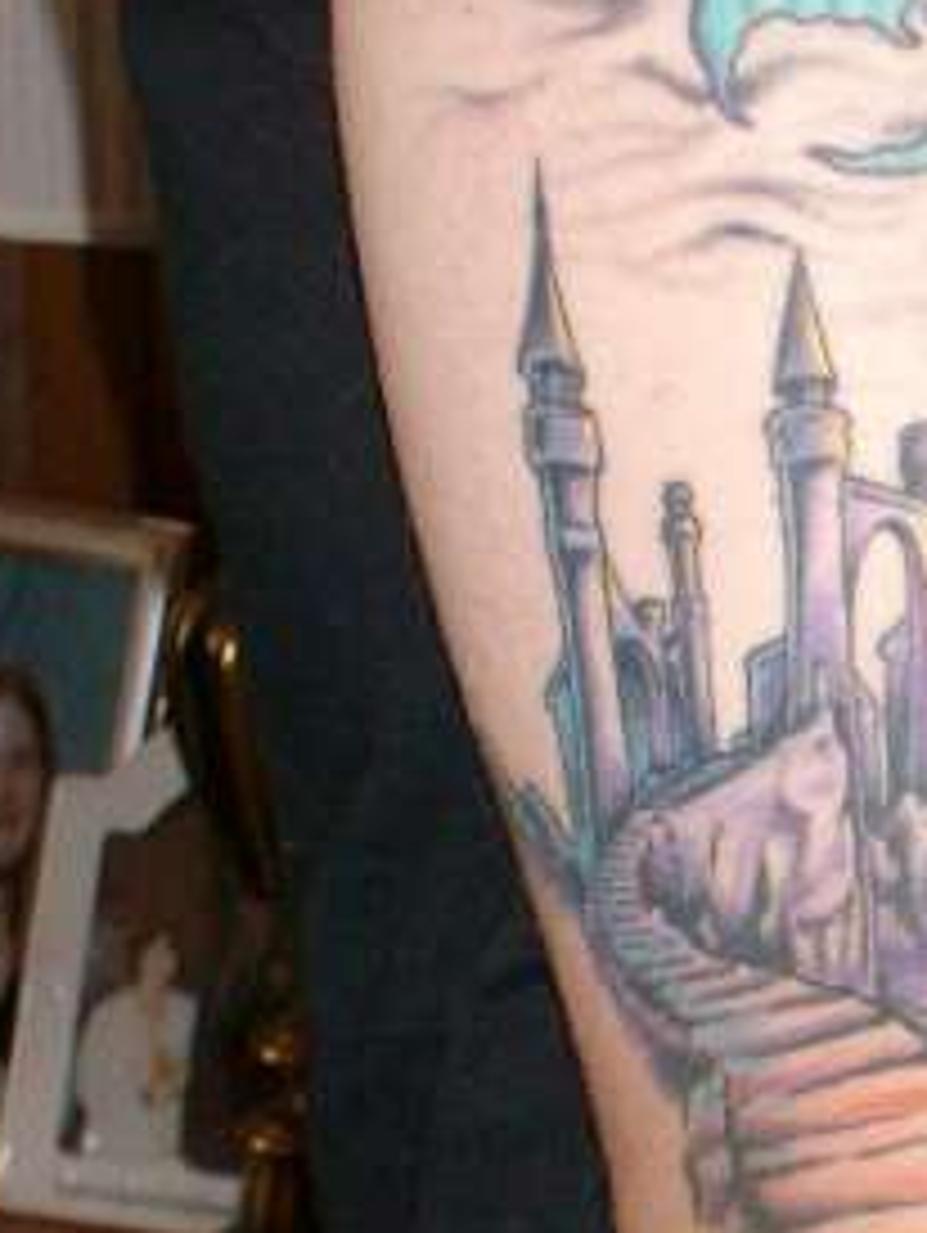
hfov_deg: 6.8
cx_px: 1282
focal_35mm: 216
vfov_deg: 9.1
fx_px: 7701
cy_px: 1346
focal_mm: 12.4
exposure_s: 1/76.8
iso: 200
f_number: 4
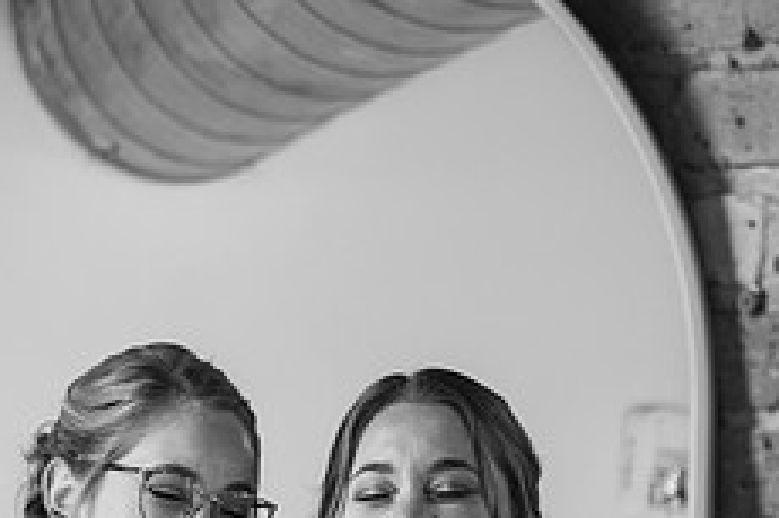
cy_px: 615
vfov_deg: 3.9
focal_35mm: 350
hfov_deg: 5.9
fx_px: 7568
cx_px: -46
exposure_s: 1/200
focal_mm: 120
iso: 400
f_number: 4
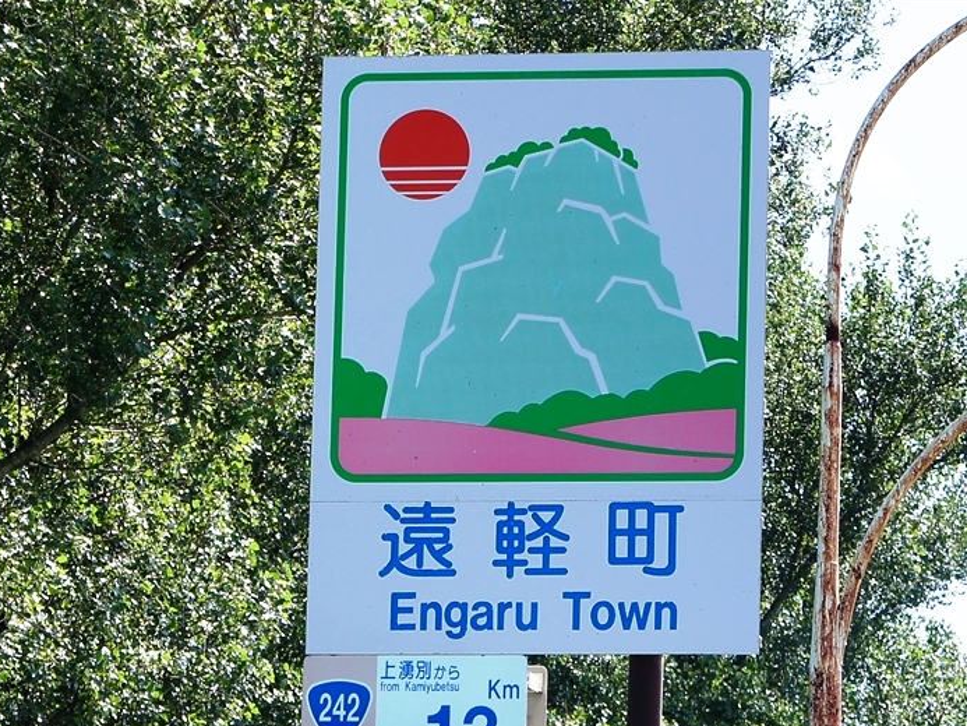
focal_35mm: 162
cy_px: 370
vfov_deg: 9.2
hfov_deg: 12.2
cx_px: 476
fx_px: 4526
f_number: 7.1
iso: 200
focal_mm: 39
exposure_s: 1/320
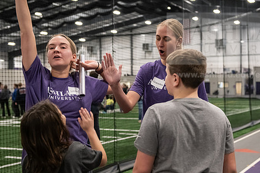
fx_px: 441
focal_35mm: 61
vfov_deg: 22.3
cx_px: 148
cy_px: 88
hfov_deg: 32.8
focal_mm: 44
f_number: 3.2
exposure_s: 1/400
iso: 4000
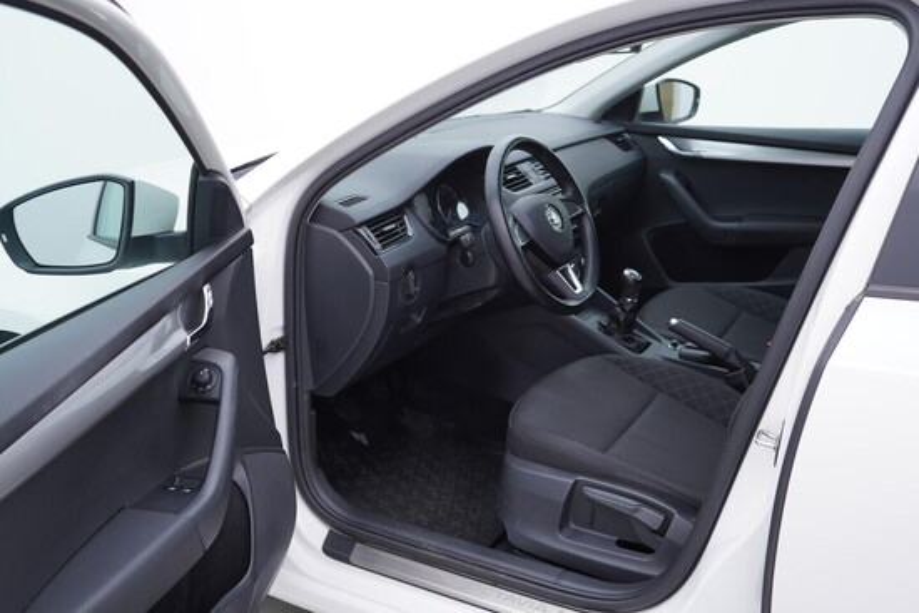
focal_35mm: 36
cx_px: 460
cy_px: 306
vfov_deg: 36.9
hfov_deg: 53.1
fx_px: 919
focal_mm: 24
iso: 125
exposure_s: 1/50
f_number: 3.2
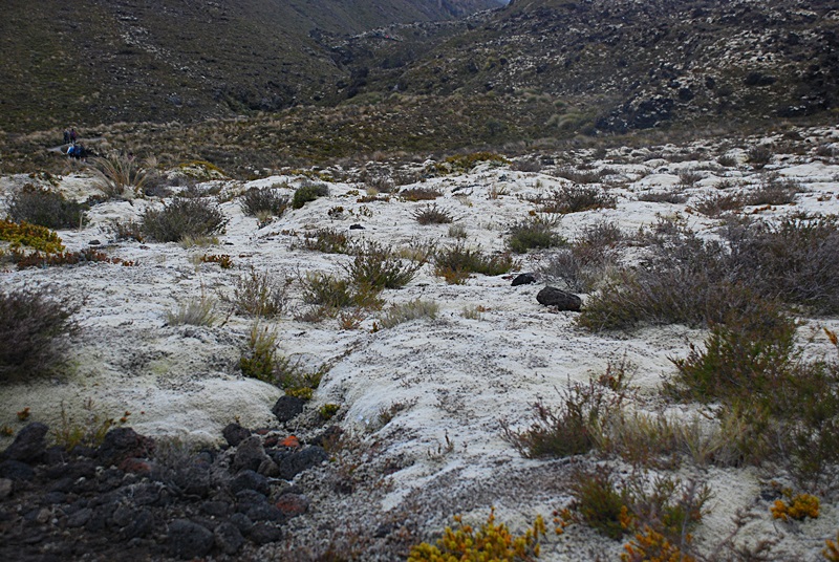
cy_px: 281
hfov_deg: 41.1
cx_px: 420
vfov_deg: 28.2
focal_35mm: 48
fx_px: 1120
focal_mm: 32
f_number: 5.6
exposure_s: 1/250
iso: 400
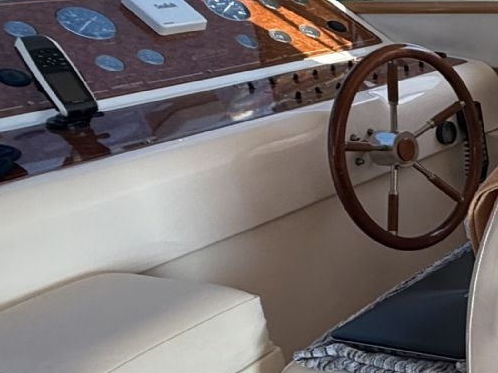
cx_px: 754
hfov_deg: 25.9
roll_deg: +1.5
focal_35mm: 54
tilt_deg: -25.7
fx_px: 776
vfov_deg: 26.7
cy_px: 281
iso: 100
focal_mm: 2.22
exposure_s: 1/99
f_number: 2.2
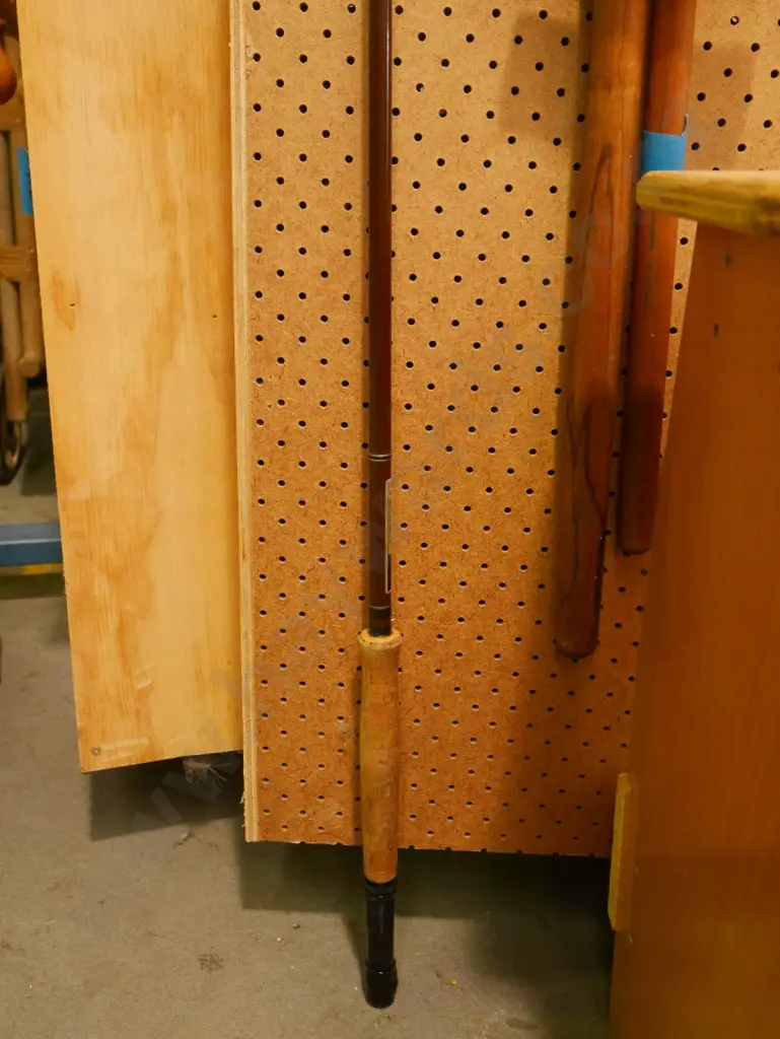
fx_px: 1021
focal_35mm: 34
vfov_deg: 53.9
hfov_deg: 41.8
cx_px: 390
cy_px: 520
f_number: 4.1
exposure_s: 1/80
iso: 3200
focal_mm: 17
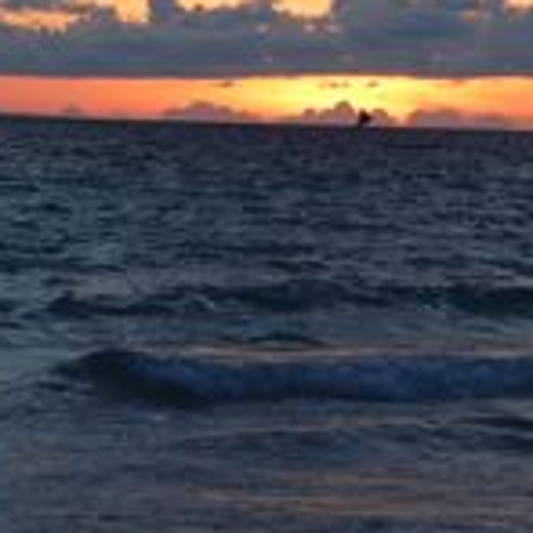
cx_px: 189
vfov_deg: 8.1
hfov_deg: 8.1
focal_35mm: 215
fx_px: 3751
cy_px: 44
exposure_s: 1/125
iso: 360
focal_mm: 55
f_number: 5.6
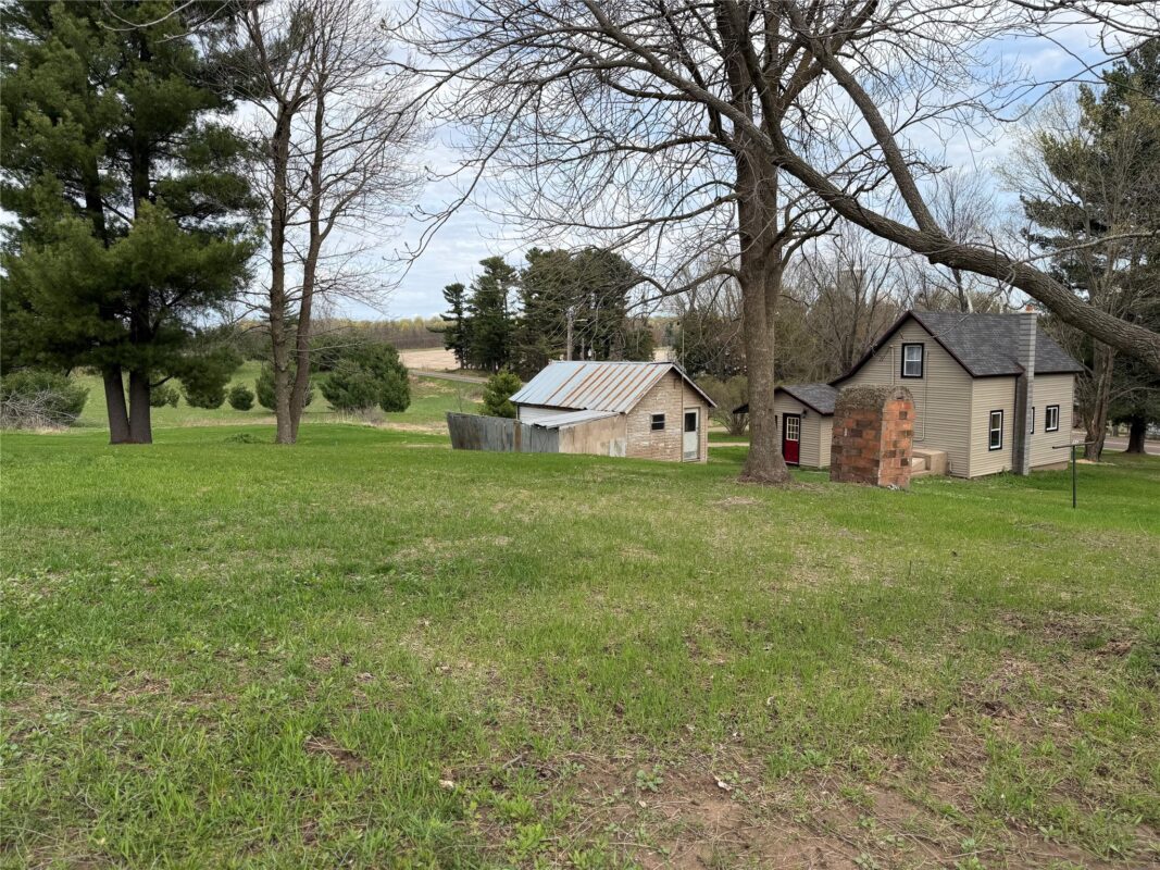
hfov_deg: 71.6
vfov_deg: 56.8
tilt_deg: -7.4
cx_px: 580
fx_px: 804
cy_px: 435
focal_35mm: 24
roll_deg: +0.8
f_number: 1.78
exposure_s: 1/3584
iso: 80
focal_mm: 6.76
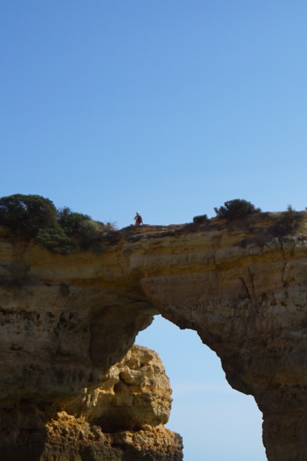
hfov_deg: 16.4
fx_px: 1062
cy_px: 561
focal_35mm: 83
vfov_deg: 22.5
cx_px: 217
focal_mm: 22
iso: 160
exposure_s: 1/1250
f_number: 5.6
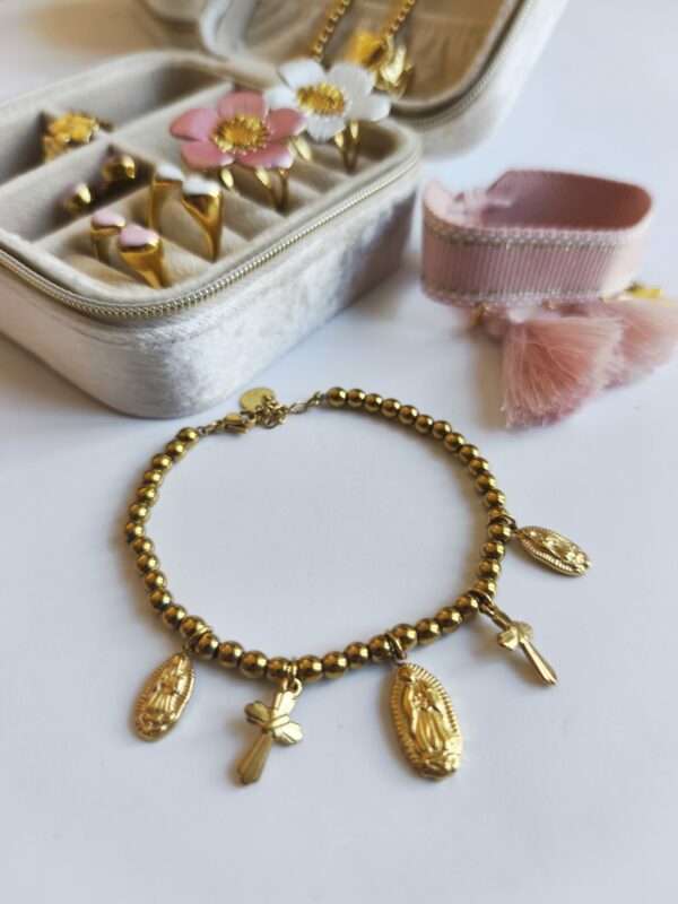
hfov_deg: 58.9
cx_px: 339
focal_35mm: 23
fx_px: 601
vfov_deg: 73.9
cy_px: 452
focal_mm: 6.18
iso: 200
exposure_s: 1/100
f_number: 1.65
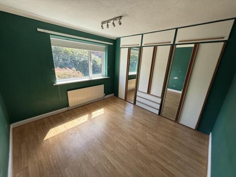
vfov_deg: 85.7
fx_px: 95
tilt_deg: -17.1
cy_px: 88
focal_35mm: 14
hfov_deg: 102.1
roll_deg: -3.1
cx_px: 118
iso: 64
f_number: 2.2
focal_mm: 2.22
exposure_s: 1/235
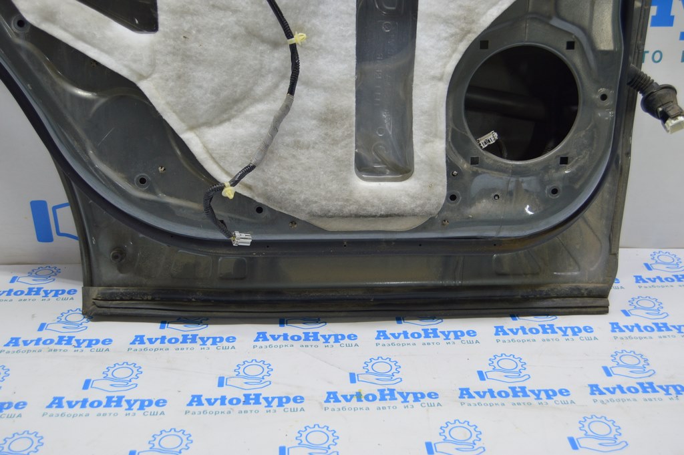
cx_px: 342
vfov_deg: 29.8
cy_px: 228
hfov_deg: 43.6
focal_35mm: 45
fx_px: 854
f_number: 5.6
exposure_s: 1/20
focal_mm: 30
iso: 400
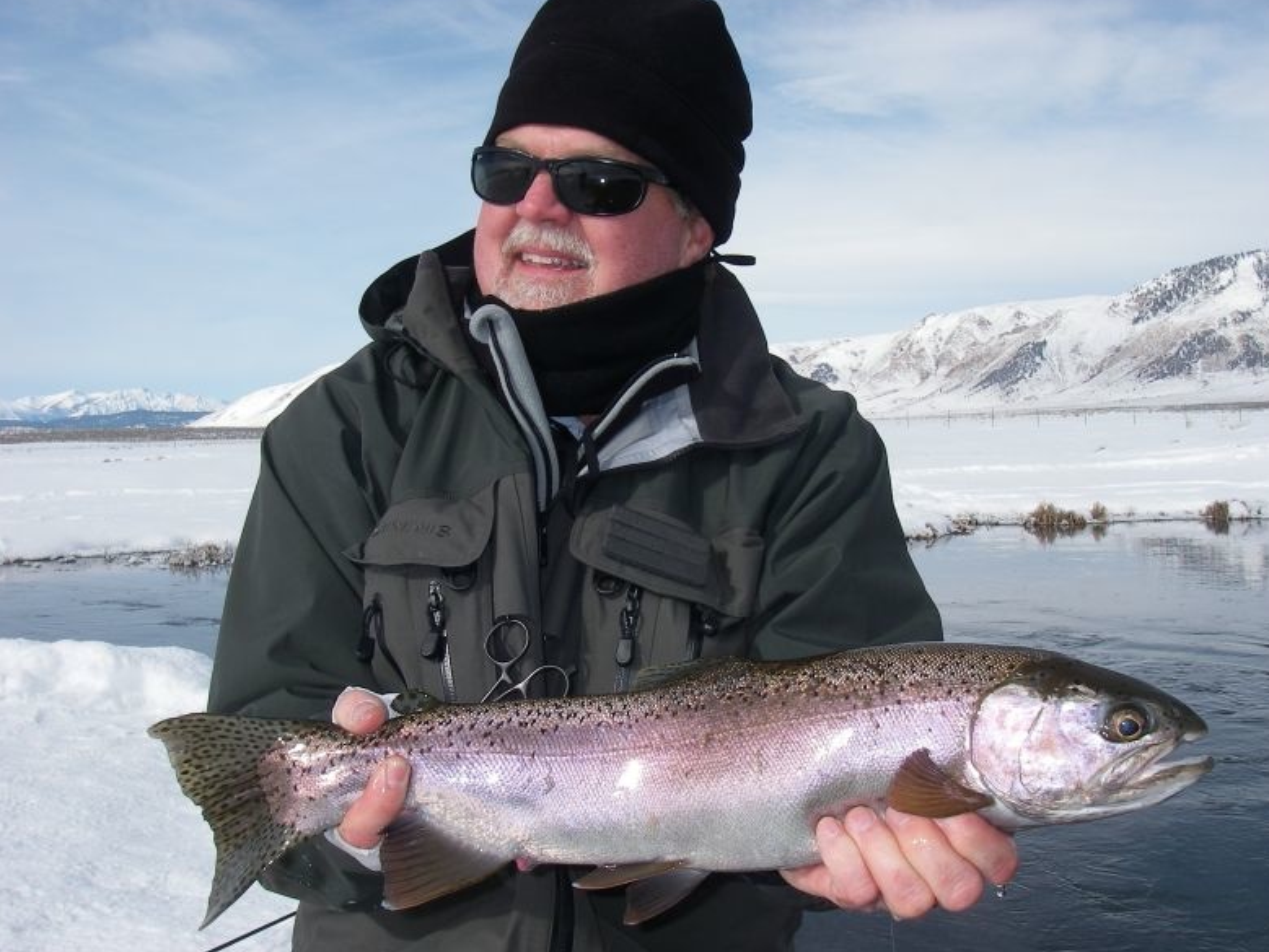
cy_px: 480
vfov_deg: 36.8
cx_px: 639
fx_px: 1430
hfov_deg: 47.8
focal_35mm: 39
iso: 64
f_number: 6.6
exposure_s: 1/320
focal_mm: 6.3
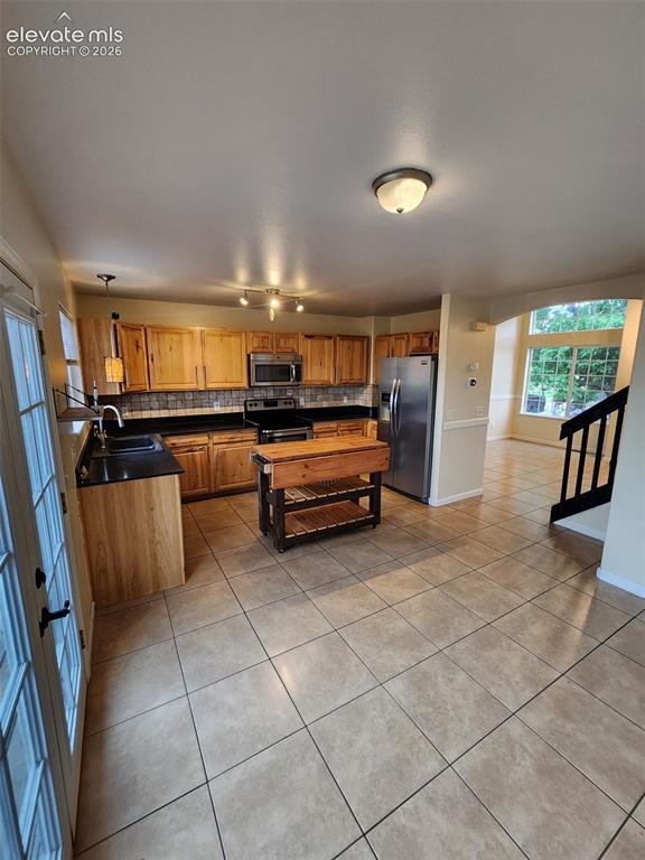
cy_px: 430
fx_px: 323
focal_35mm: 13
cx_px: 322
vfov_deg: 106.2
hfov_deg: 89.9
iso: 320
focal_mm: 2.2
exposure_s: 1/40
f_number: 2.2
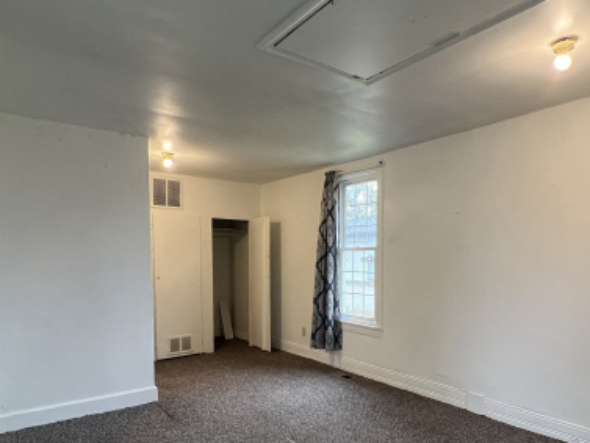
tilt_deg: -5.1
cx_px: 344
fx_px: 392
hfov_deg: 73.4
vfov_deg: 58.0
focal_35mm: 23
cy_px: 283
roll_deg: -0.9
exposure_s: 1/60
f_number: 1.8
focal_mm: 1.57
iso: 250
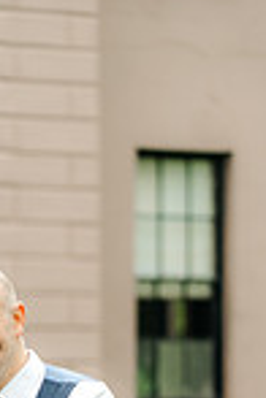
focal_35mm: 261
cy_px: 577
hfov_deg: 5.2
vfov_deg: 7.8
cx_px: -117
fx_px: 2893
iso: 400
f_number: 2.5
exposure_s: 1/800
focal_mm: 85
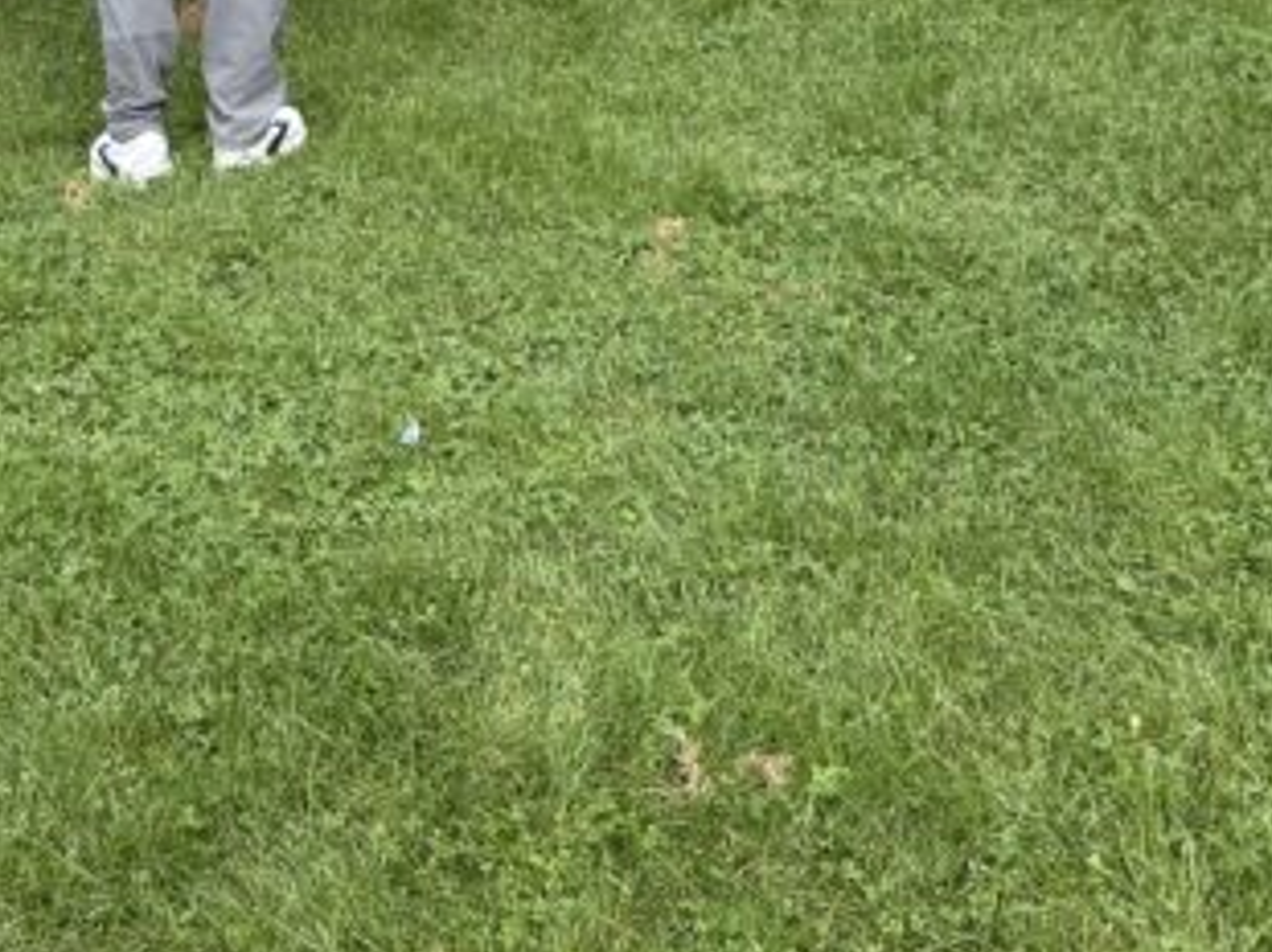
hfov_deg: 22.8
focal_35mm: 86
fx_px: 3158
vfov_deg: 15.8
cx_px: 632
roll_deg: +2.5
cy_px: -476
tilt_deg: -2.6
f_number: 1.6
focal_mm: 5.96
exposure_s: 1/1337
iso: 50
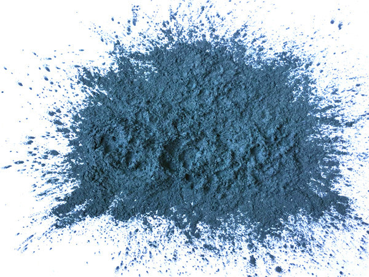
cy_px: 138
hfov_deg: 44.8
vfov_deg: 34.3
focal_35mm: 42
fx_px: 448
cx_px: 184
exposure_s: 1/100
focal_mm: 3.3
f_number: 2.4
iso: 40
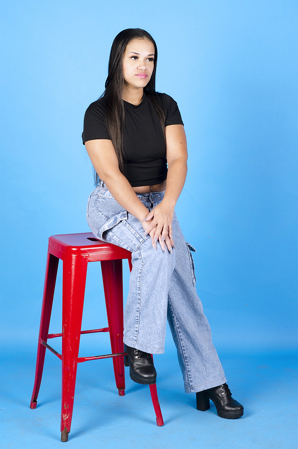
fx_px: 936
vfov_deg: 27.0
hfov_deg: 18.1
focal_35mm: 75
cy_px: 224
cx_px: 149
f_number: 7.1
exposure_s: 1/125
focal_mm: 50
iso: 200
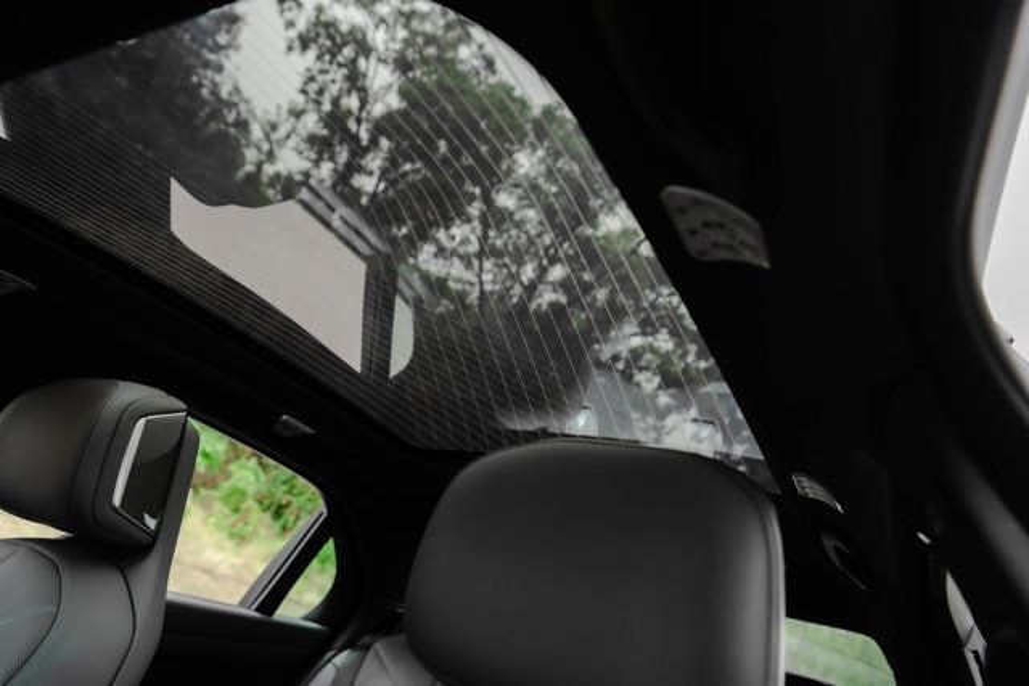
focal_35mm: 24
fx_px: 686
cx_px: 514
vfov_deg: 53.2
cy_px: 343
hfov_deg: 73.7
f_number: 4
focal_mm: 24
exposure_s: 1/320
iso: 640
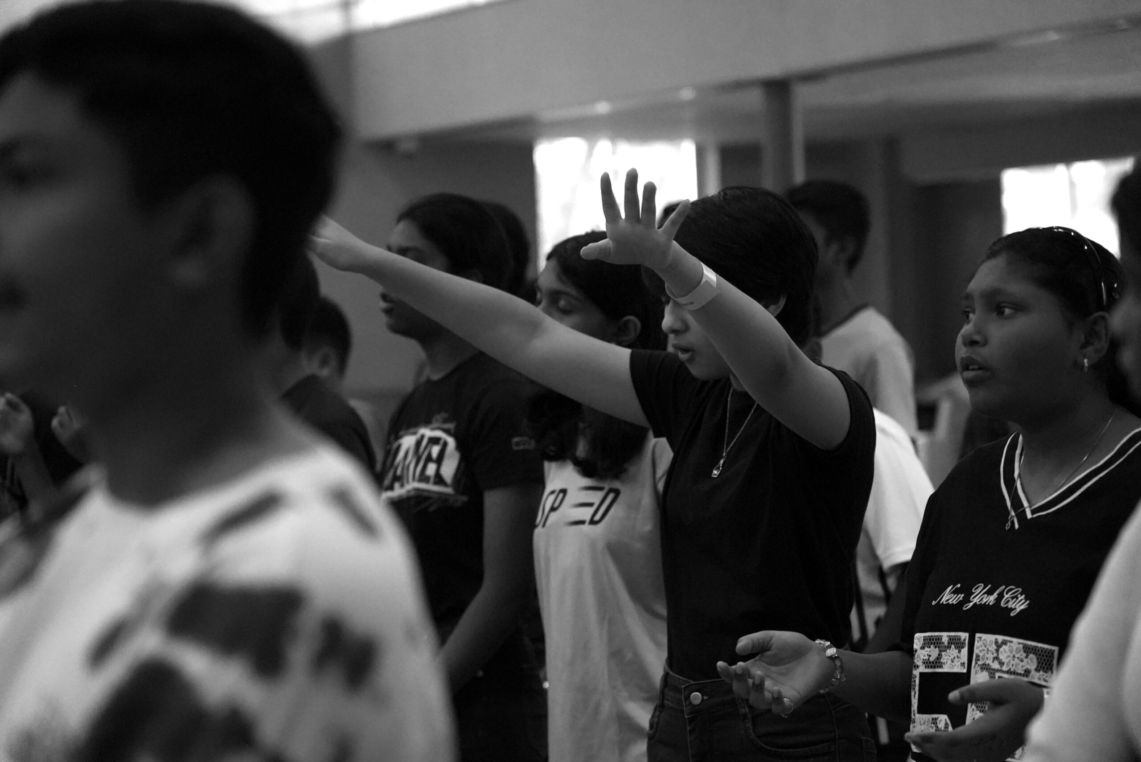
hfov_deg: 20.8
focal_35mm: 98
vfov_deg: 14.0
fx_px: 3108
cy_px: 381
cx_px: 570
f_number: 4
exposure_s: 1/200
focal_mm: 98
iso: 12800
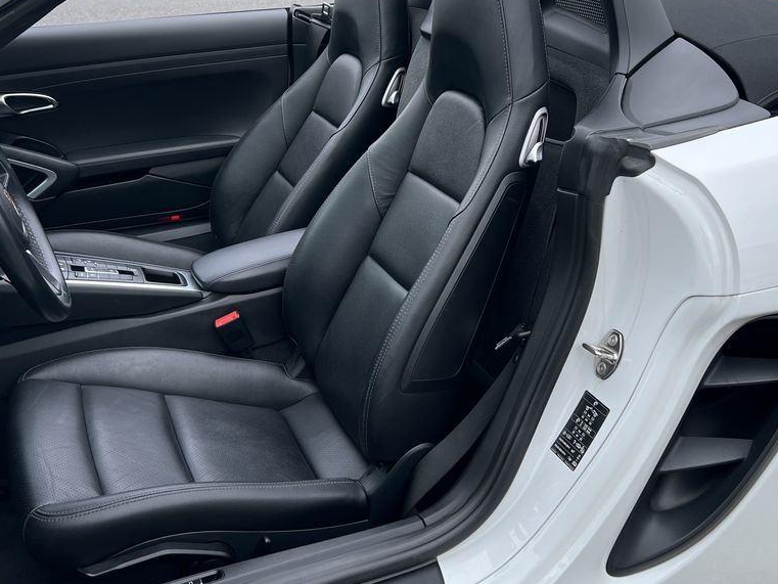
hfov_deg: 45.6
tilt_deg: -20.6
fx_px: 922
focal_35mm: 41
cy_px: 236
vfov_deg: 35.0
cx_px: 445
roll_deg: -0.1
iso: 50
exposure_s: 1/1159
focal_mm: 5.7
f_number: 1.5
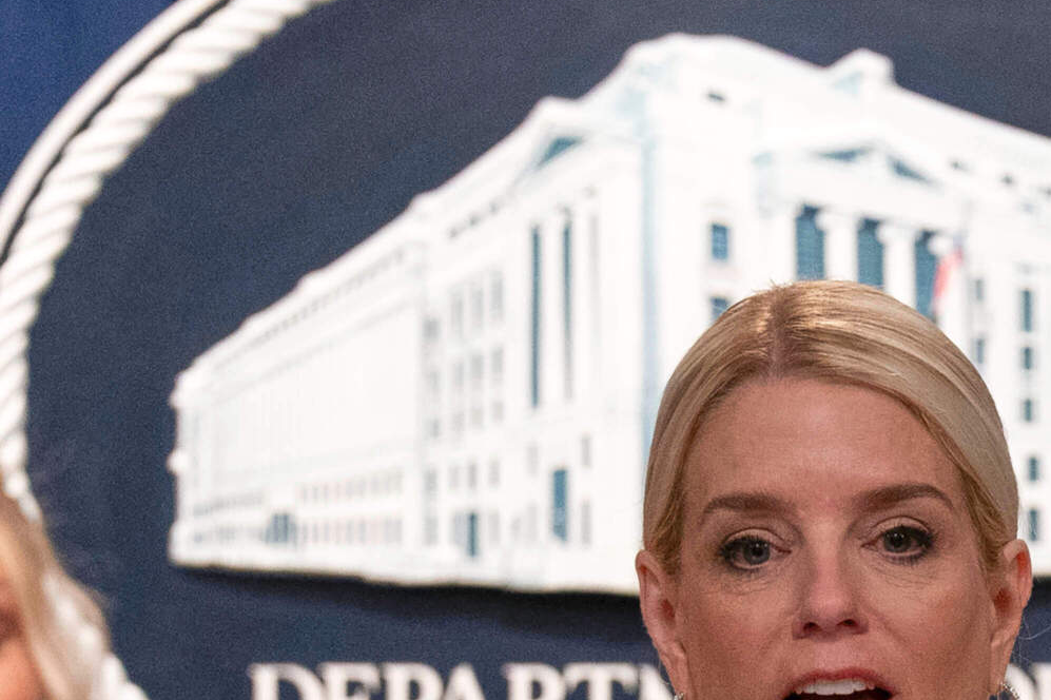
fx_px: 17043
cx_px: 746
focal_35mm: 584
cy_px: 1047
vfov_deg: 2.3
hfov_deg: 3.5
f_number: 3.5
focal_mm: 194
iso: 2500
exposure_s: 1/320
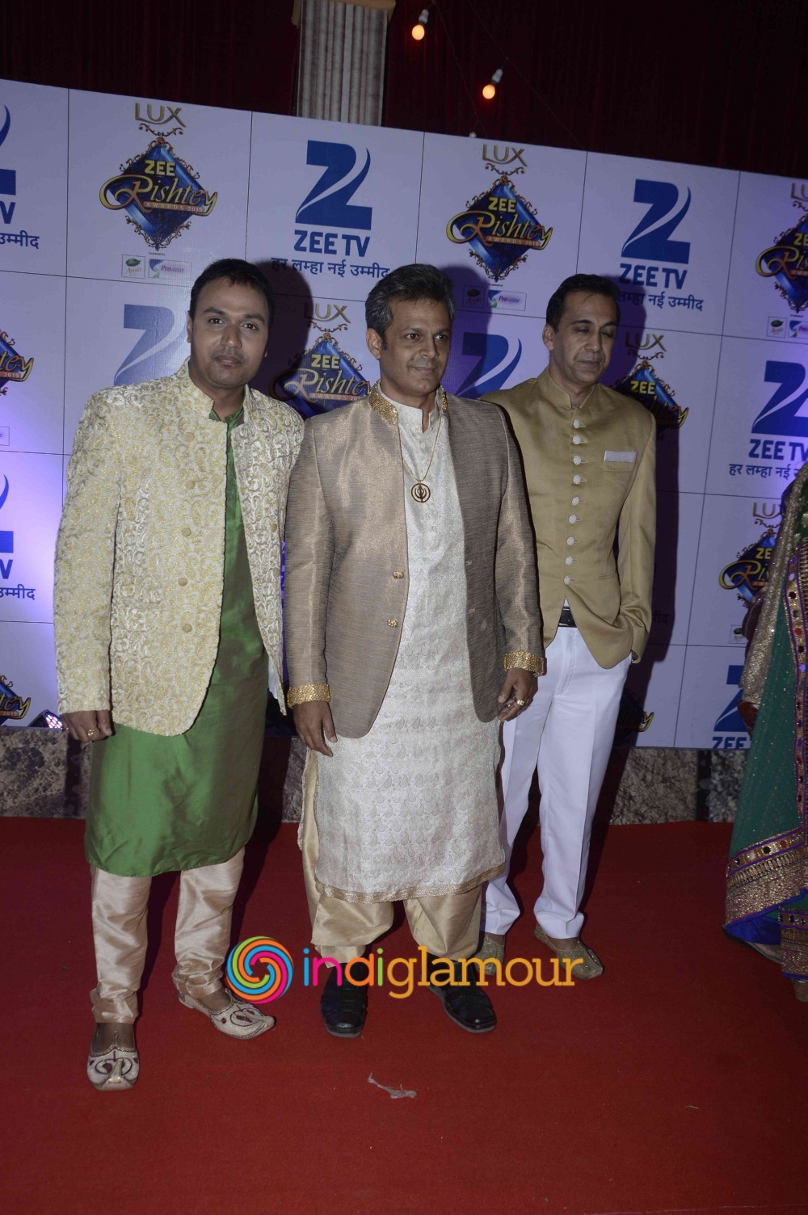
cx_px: 404
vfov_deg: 59.5
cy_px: 608
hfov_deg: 41.6
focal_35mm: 32
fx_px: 1062
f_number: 7.1
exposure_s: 1/200
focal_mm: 21
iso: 400
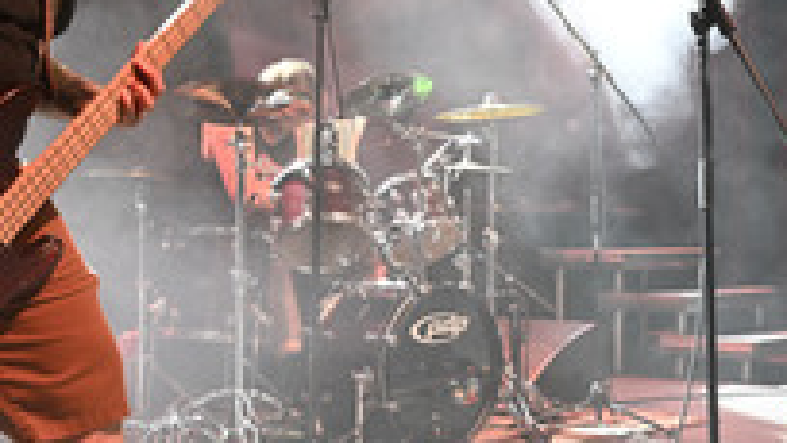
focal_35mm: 74
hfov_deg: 28.6
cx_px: 438
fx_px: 1545
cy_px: 204
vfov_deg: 16.3
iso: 2500
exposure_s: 1/60
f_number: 6.3
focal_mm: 32
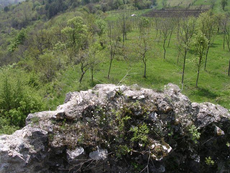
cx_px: 115
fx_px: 252
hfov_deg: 49.0
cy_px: 86
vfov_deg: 37.7
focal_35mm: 38
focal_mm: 5.8
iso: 100
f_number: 5.6
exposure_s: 1/209
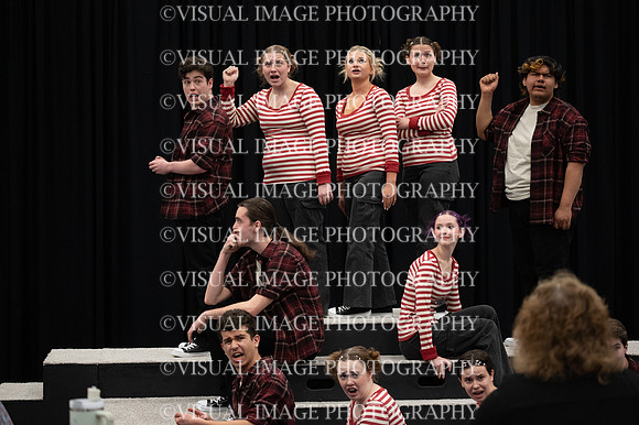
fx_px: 1721
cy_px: 212
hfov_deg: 21.0
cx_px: 320
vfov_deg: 14.1
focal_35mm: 97
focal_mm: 97
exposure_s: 1/160
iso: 5000
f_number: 4.8
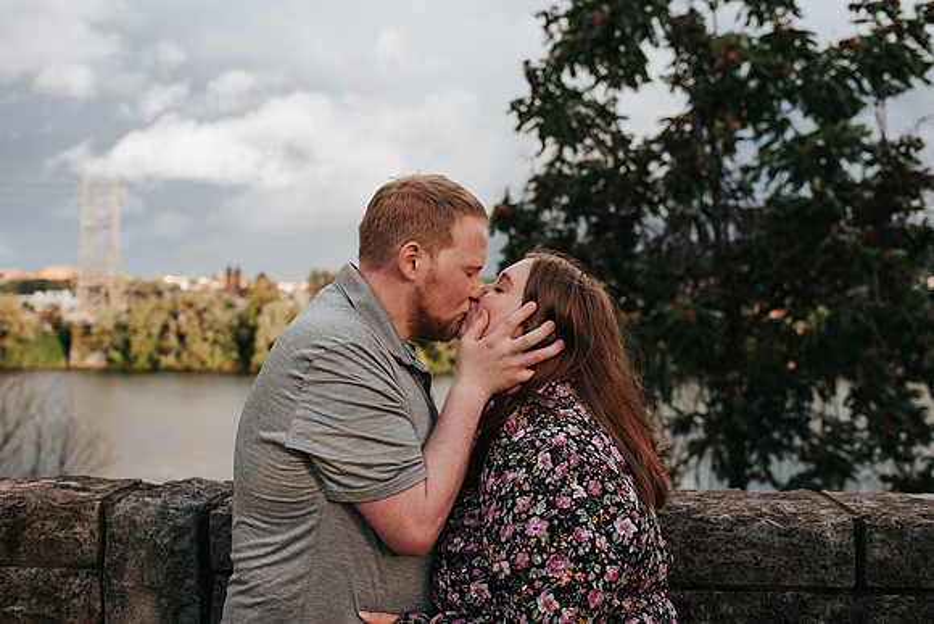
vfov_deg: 35.9
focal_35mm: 37
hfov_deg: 51.8
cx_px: 452
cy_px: 294
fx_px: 961
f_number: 3.2
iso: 125
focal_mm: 35
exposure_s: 1/400
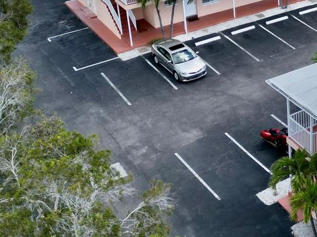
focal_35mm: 70
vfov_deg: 20.2
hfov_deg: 24.6
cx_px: 398
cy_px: -11
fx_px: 641
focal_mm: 6.72
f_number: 1.7
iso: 140
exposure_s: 1/2000
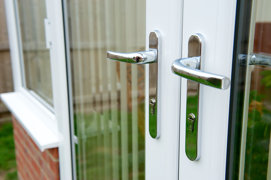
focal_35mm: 45
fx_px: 339
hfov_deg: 43.6
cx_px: 136
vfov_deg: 29.8
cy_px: 90
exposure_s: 1/200
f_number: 6.3
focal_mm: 45
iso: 320
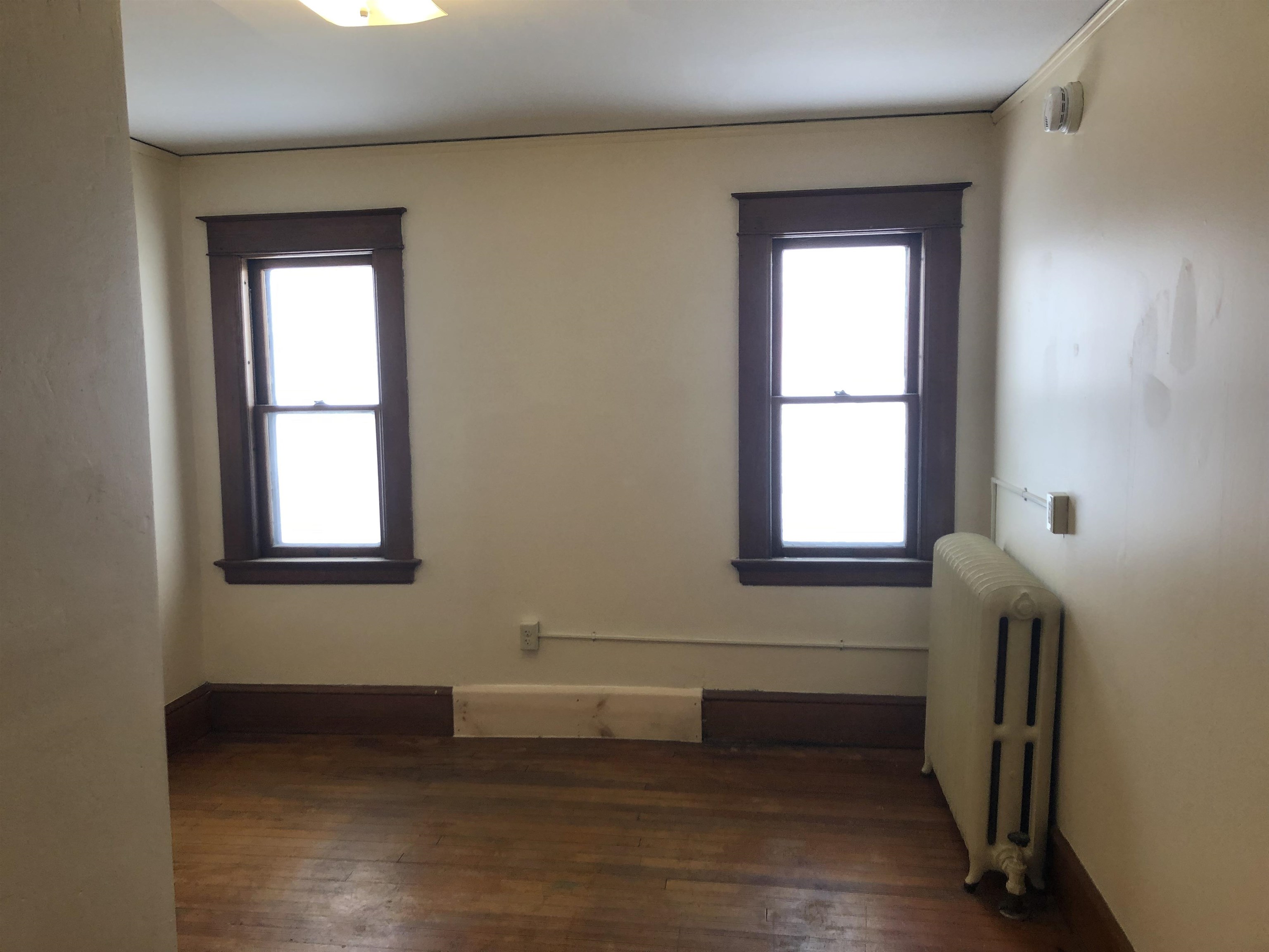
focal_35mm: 28
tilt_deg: -9.1
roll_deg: +1.0
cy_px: 476
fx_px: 1026
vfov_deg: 49.7
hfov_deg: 63.4
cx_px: 634
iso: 25
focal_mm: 3.99
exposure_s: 1/40
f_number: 1.8
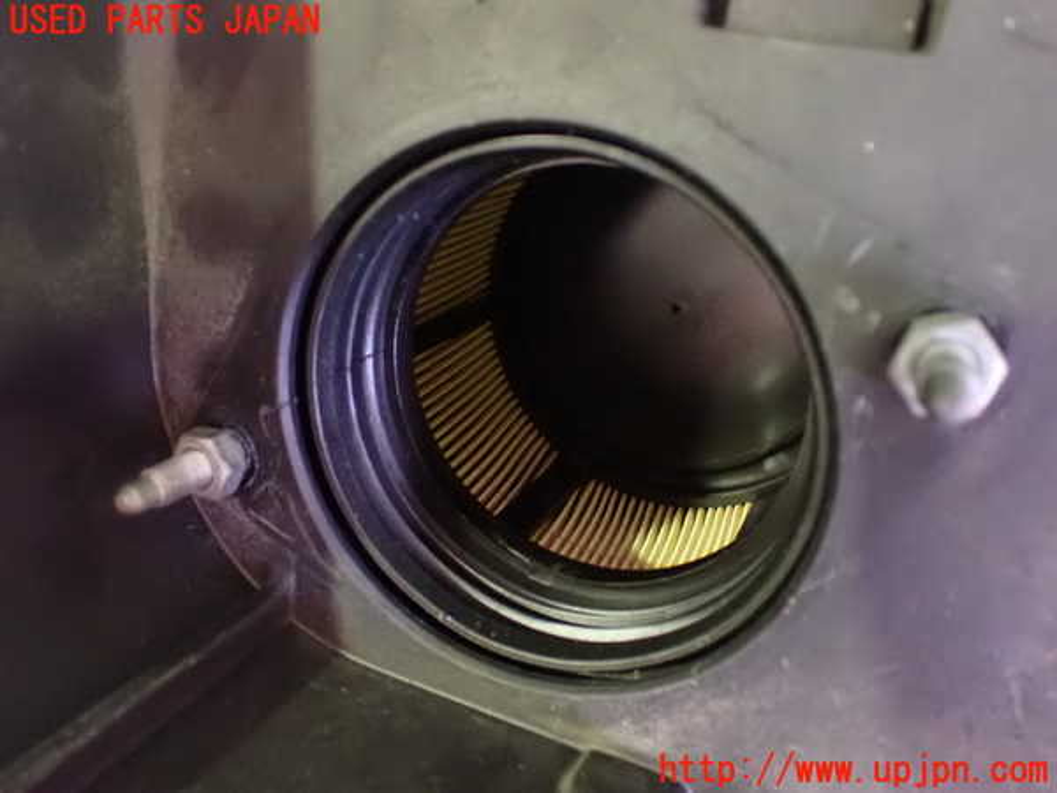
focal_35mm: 30
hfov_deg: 60.0
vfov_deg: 46.8
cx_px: 528
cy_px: 396
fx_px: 916
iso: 1600
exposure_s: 1/15
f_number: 2.3
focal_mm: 5.4
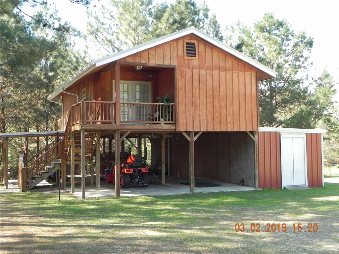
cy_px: 127
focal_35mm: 41
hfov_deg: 45.8
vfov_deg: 35.1
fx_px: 402
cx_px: 170
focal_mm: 7.3
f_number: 4
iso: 160
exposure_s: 1/127
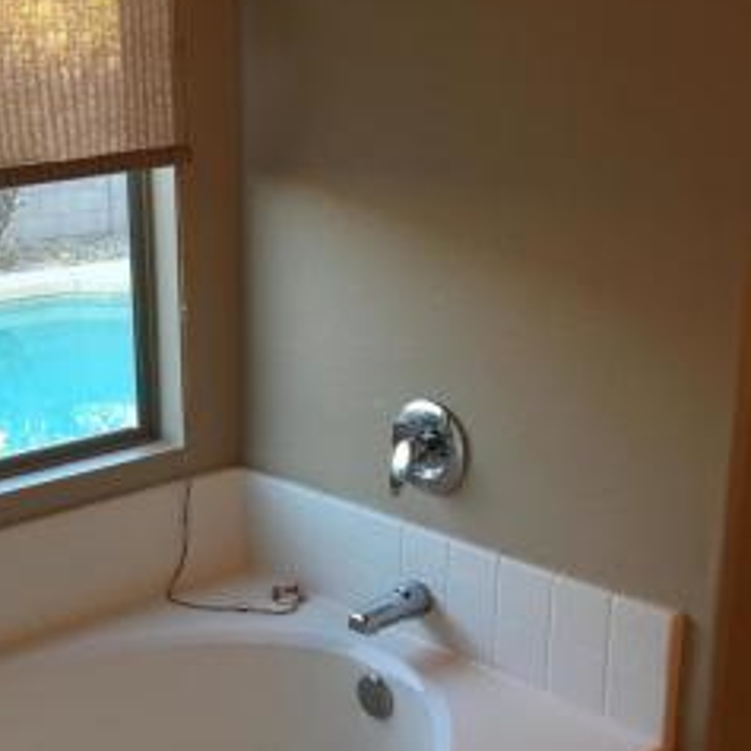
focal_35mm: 52
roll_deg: +2.2
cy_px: 463
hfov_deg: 32.2
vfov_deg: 32.7
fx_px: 1276
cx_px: 184
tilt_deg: -16.6
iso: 25
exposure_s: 1/30
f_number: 2.2
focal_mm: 4.15
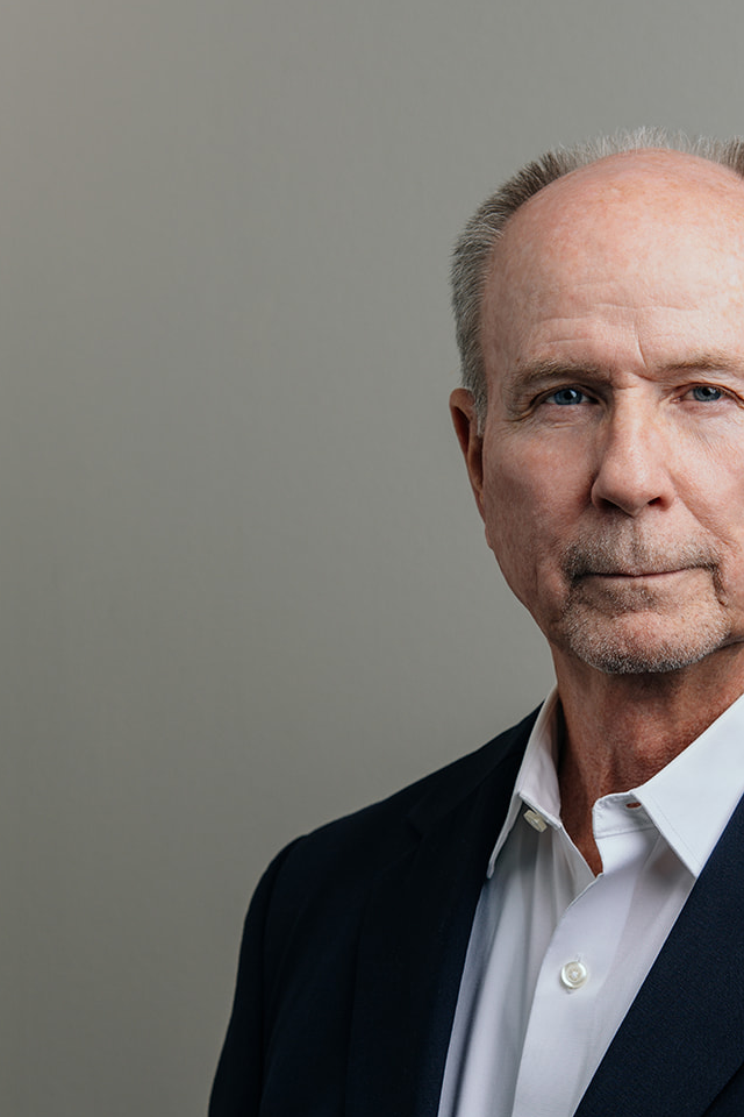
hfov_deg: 6.1
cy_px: 588
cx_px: 652
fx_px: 6974
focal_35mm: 225
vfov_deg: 9.1
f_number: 7.1
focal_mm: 135
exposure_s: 1/160
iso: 64
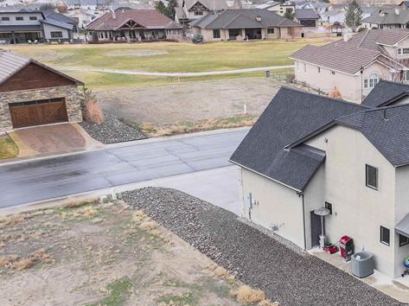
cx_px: 374
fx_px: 614
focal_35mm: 52
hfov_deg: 34.6
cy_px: 206
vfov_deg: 27.8
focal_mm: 12.29
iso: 400
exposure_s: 1/400
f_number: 2.8
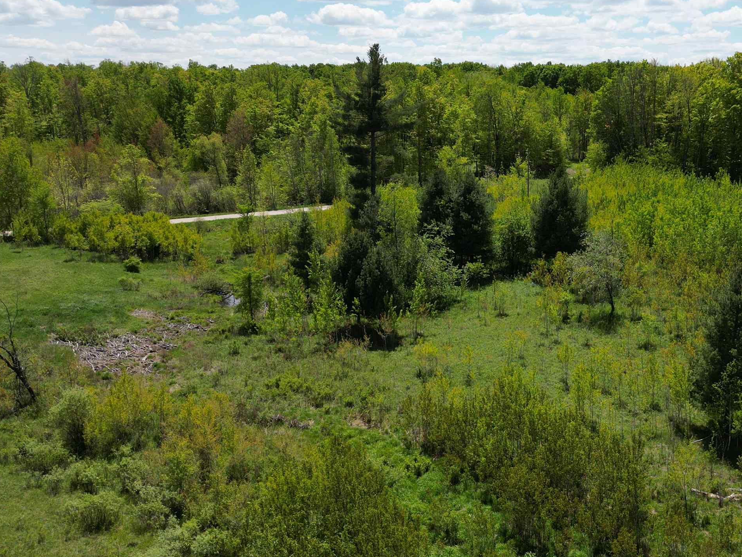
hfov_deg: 47.1
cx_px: 492
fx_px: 836
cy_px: 335
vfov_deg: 36.7
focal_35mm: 39
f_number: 1.7
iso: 140
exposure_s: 1/4000
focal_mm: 6.72
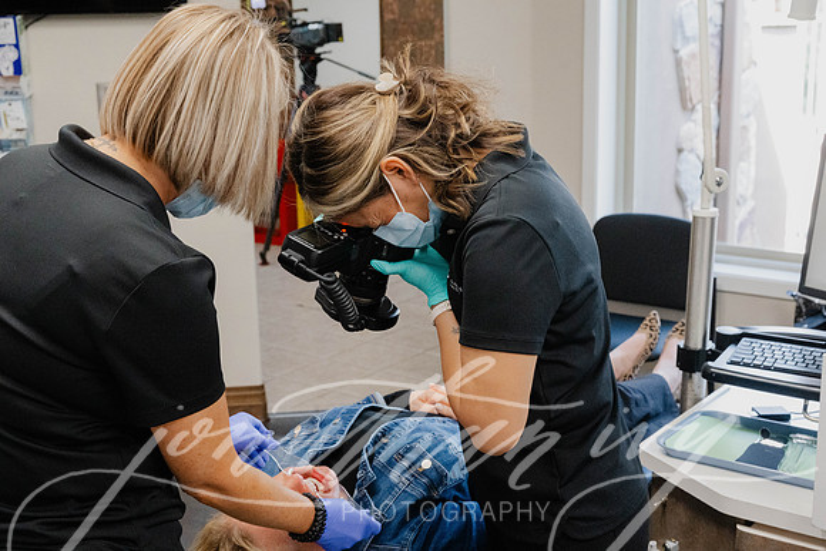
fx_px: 1102
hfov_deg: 41.1
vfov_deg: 28.1
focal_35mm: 48
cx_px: 413
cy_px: 276
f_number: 8
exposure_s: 1/200
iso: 9000
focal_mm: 48
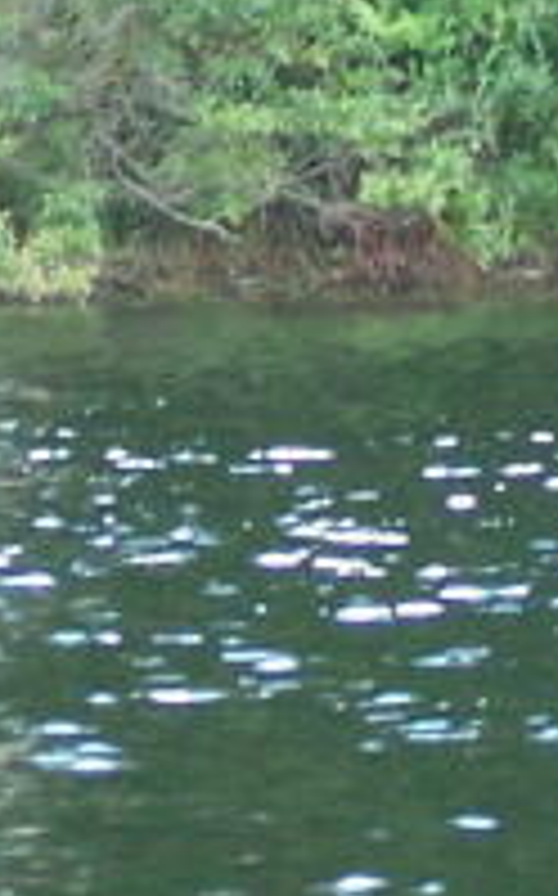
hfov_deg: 2.9
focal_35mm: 448
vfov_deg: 4.7
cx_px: 50
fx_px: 10924
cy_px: -599
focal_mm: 13.7
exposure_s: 1/200
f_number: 3.2
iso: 200
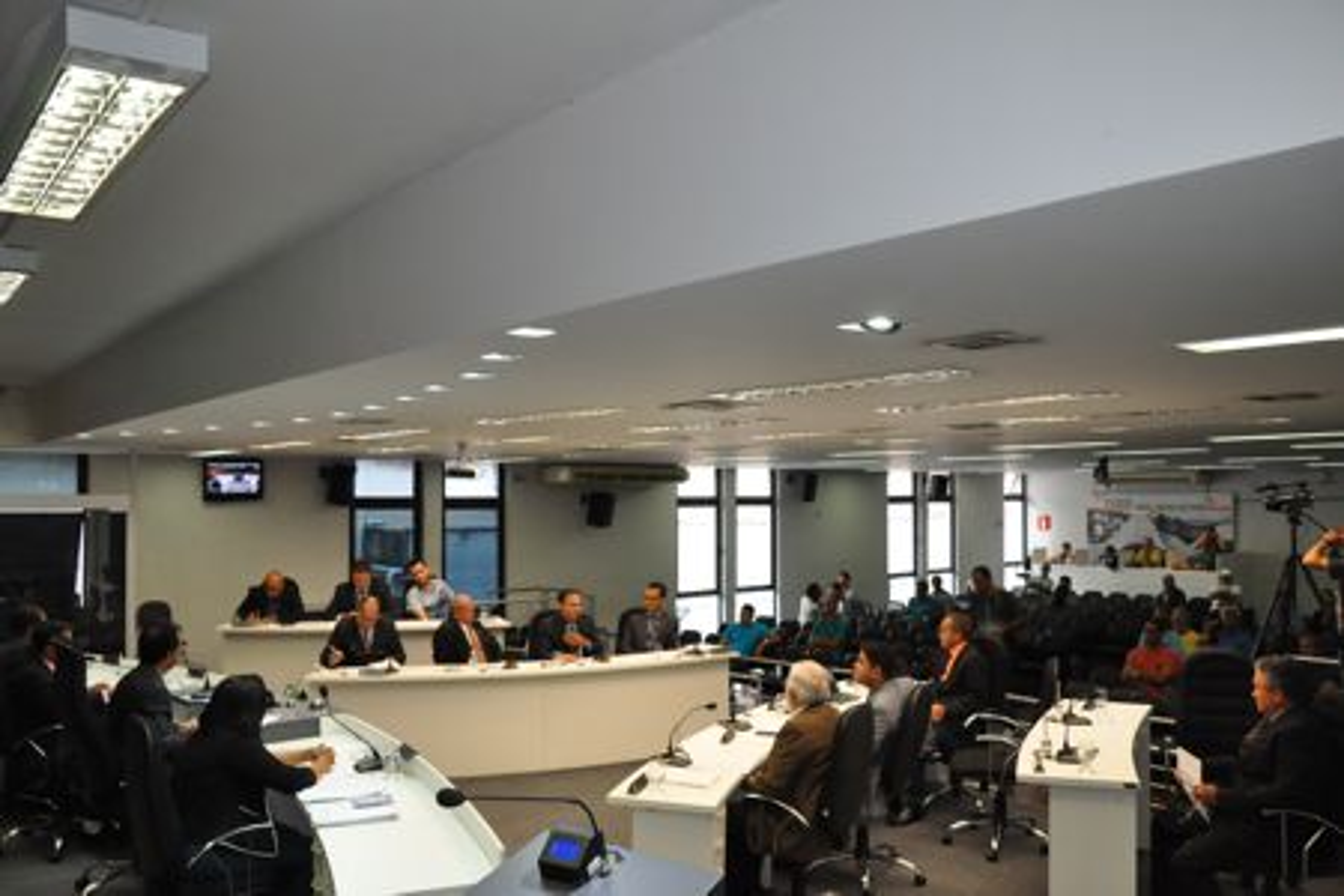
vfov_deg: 47.9
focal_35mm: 27
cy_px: 448
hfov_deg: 67.4
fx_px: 1008
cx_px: 672
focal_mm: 18
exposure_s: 1/200
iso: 2000
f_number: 5
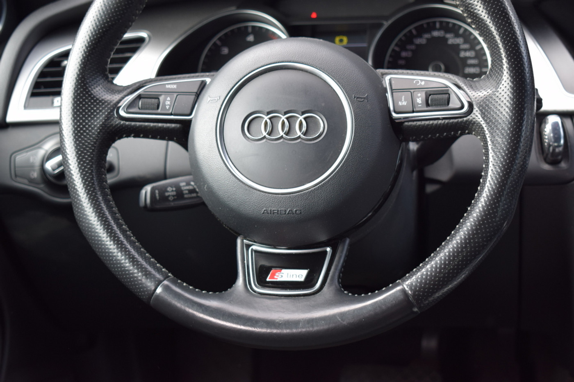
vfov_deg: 18.9
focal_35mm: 72
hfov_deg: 28.1
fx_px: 1148
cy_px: 191
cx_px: 287
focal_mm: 48
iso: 400
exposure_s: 1/80
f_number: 5.3
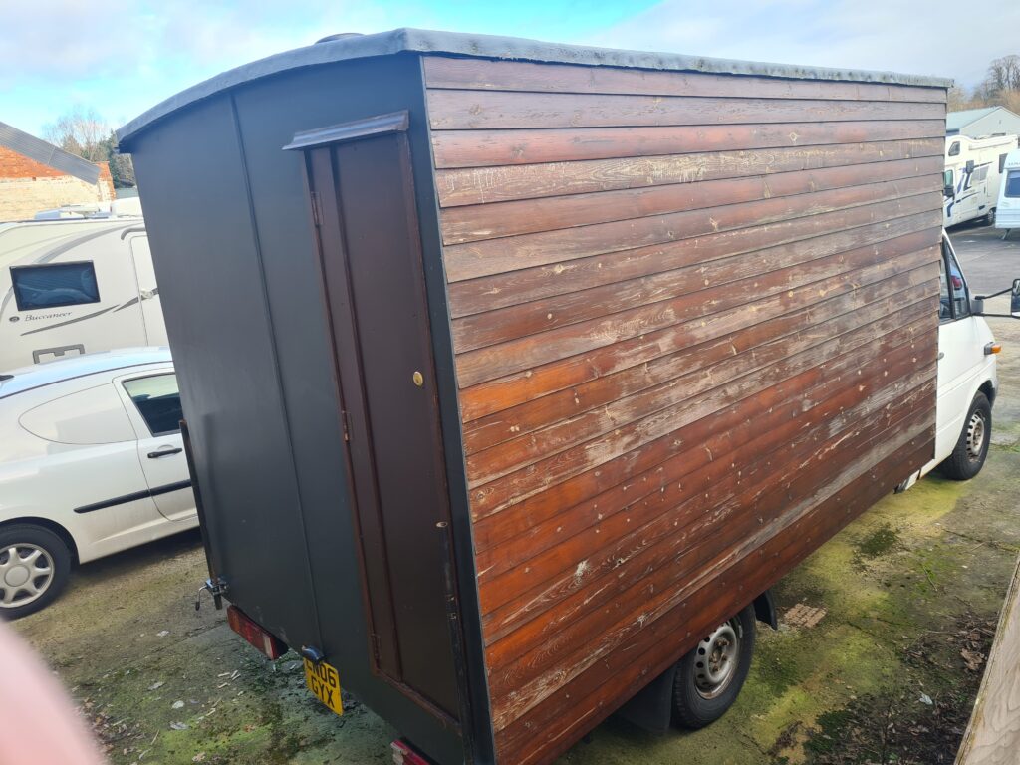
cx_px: 510
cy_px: 382
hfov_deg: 67.3
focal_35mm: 26
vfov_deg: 53.1
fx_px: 766
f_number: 1.8
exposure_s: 1/226
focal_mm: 5.4
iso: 50
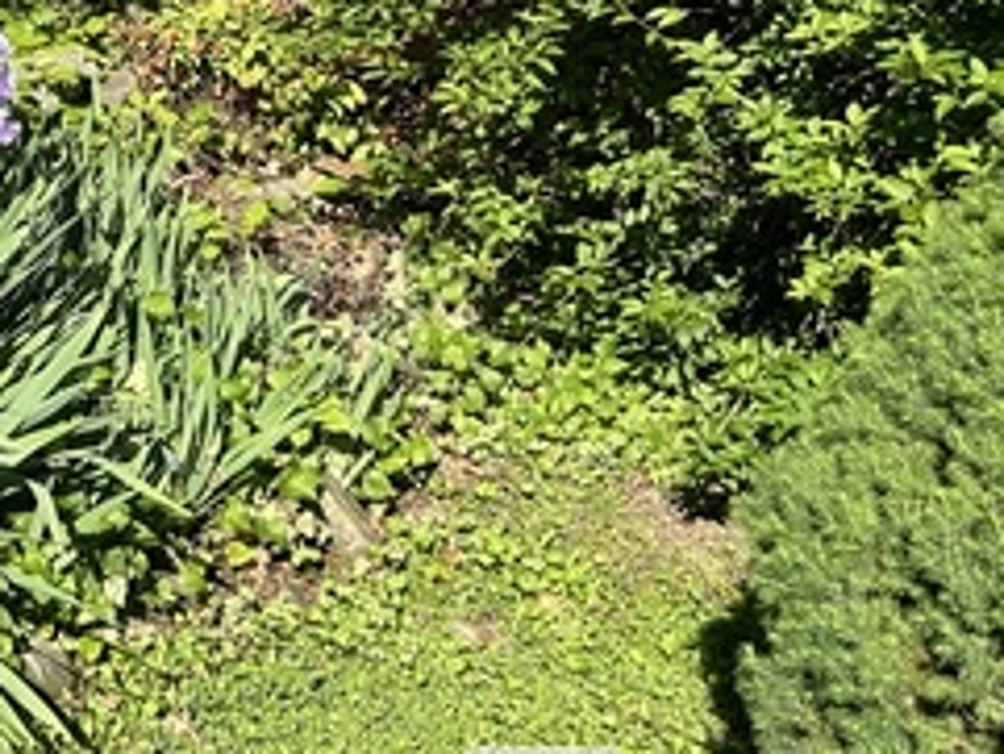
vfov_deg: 19.4
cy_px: -129
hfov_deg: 24.1
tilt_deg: -7.1
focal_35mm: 72
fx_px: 2089
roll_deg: -1.4
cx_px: -256
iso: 50
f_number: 1.5
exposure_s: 1/2404
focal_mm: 5.7
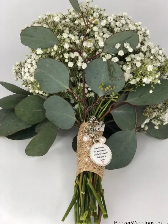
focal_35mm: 53
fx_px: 343
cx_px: 85
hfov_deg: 27.5
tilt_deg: -37.4
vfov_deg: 36.2
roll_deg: -4.5
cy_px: 112
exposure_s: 1/100
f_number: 2.4
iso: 16
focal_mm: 6
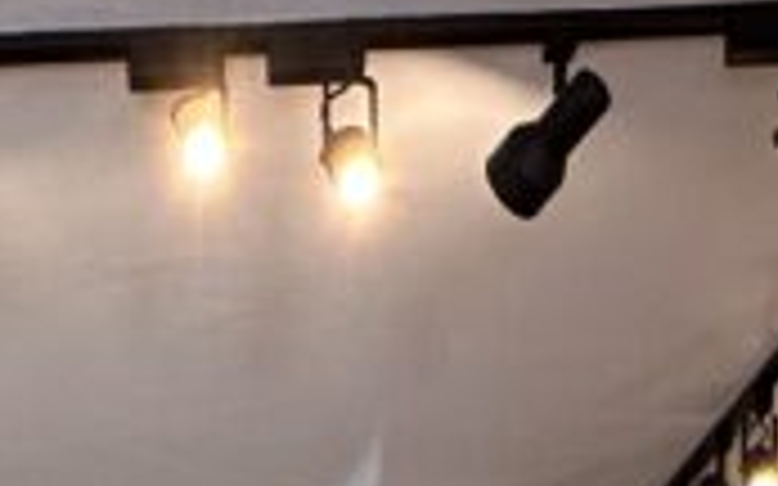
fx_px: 1865
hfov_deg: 22.9
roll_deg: +2.2
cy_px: 1516
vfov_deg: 10.2
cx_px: 58
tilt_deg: -10.1
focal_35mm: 88
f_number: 2.2
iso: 160
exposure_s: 1/120
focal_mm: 2.22
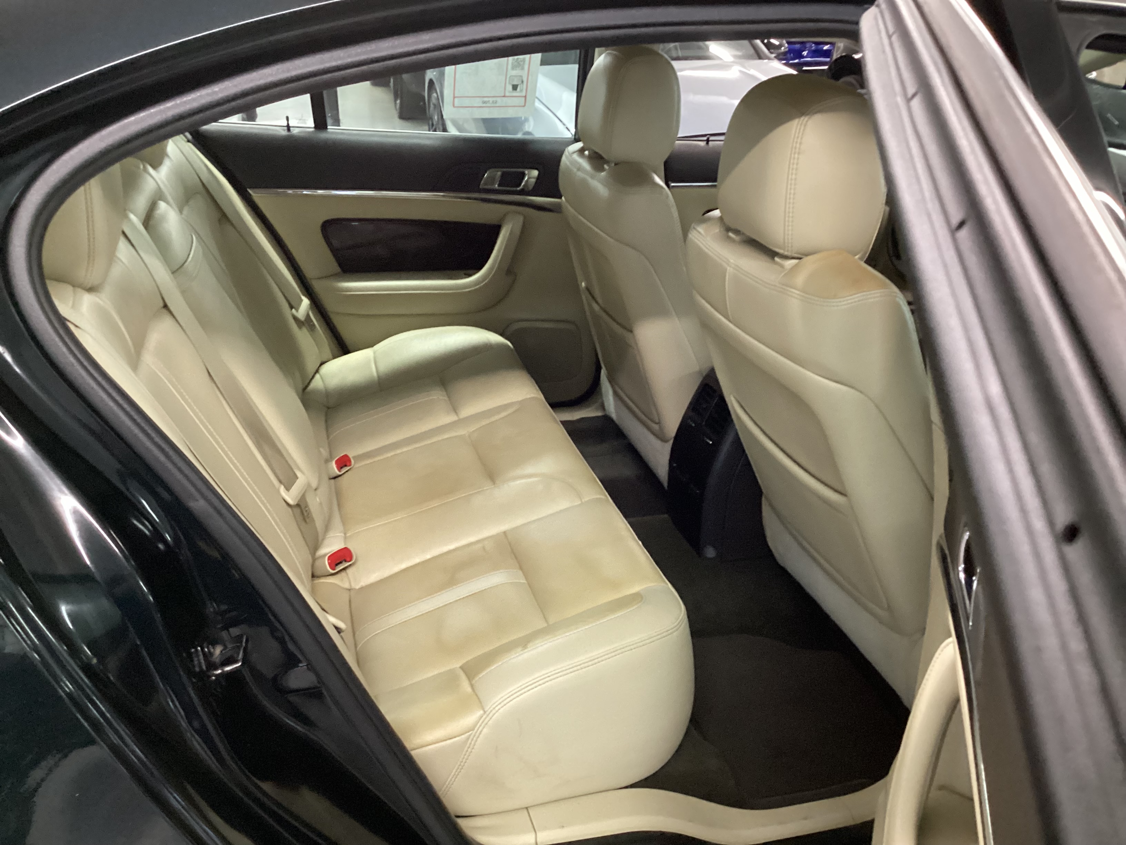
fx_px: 1008
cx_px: 563
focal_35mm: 31
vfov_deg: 45.4
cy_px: 422
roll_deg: -1.4
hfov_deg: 58.4
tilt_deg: -26.4
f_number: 2.4
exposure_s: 1/33
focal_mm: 3.3
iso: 400
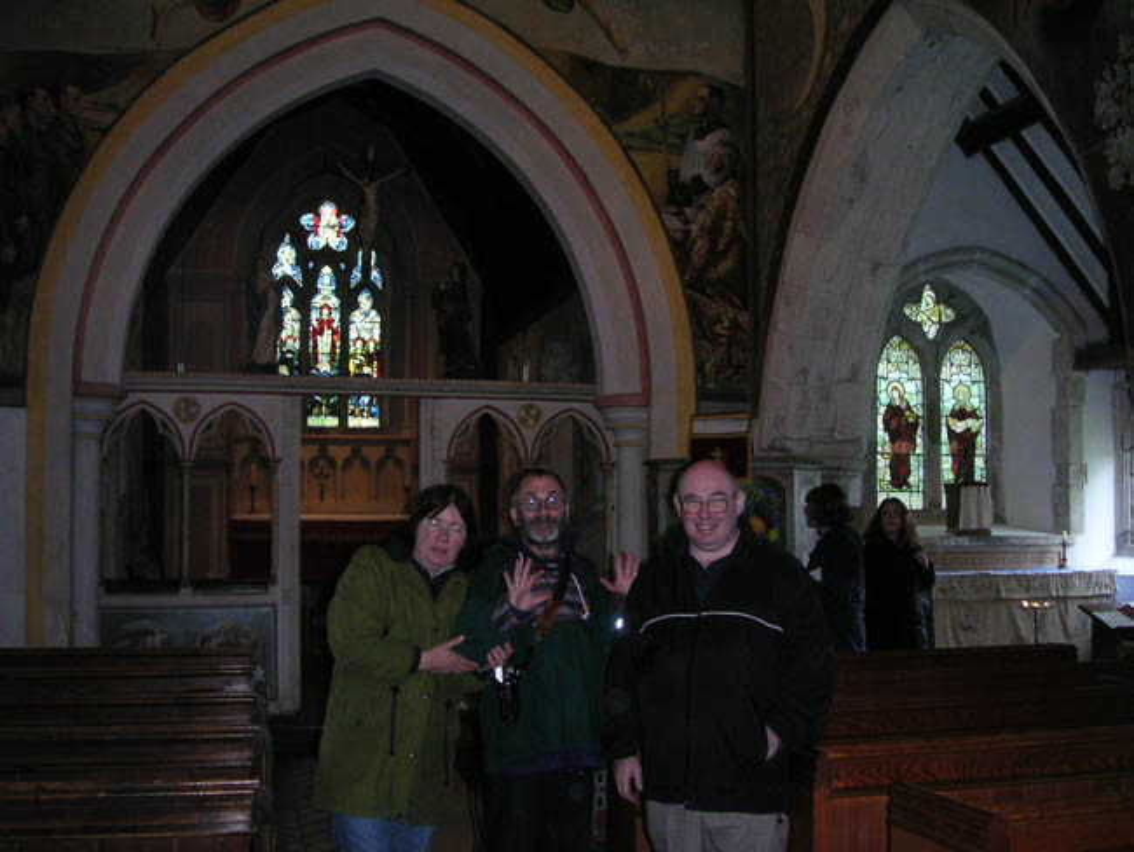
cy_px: 426
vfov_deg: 37.7
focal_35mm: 38
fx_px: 1245
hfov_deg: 49.0
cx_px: 567
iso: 160
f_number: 2.8
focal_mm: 6
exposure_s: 1/45
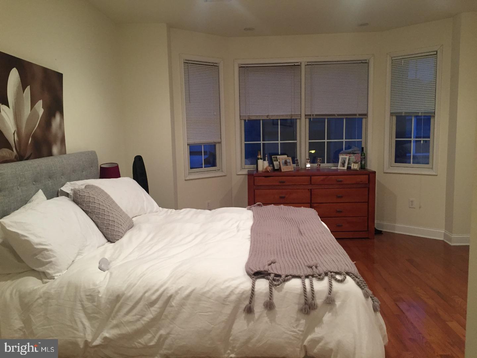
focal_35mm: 29
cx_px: 238
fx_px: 400
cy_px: 179
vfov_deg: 48.2
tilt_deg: -9.4
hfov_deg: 61.7
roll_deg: +0.5
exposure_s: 1/30
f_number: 2.2
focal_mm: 4.15
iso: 125
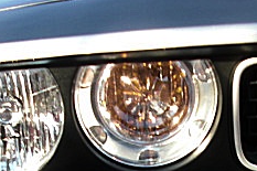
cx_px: 201
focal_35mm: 103
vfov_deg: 12.6
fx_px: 735
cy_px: 263
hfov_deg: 19.7
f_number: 2.8
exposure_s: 1/100
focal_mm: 6.3
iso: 50
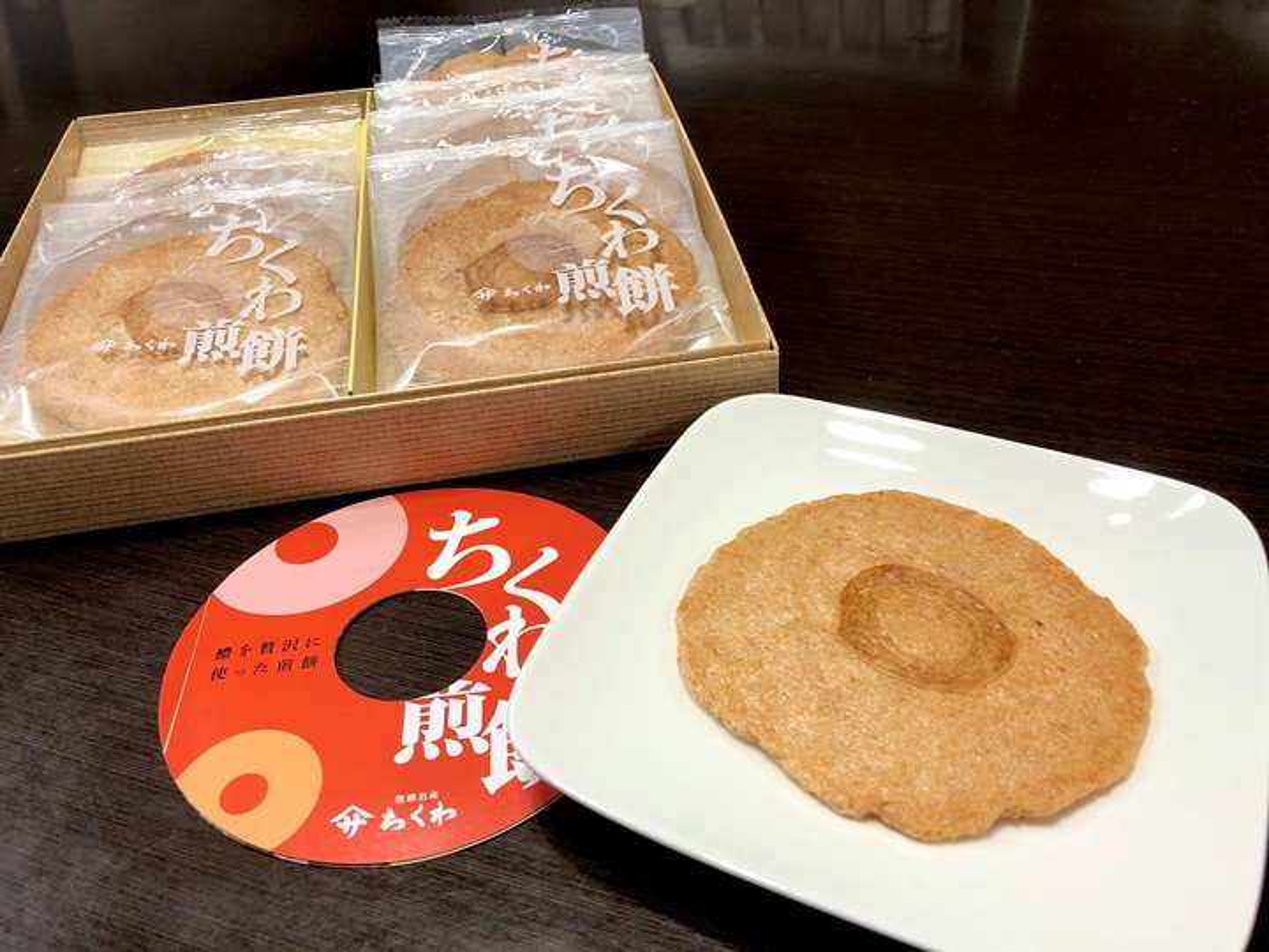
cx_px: 634
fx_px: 1026
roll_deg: +3.4
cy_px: 476
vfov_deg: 49.7
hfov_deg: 63.4
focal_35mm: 28
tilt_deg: -39.0
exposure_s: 1/15
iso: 40
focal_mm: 4
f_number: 1.8
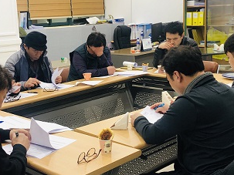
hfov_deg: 34.2
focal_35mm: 56
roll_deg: +3.1
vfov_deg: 26.1
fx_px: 378
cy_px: 91
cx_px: 88
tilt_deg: -10.5
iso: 40
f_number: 1.8
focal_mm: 4
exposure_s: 1/20
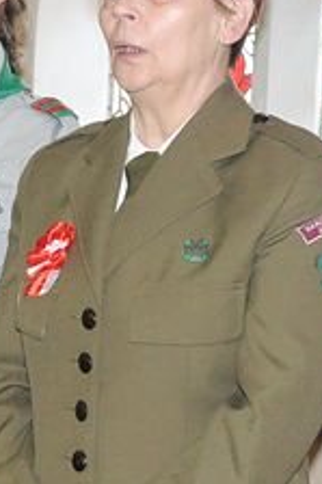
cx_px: -43
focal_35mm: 125
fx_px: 1680
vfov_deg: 16.4
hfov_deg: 10.8
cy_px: 252
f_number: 5
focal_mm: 22
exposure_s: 1/60
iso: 1600
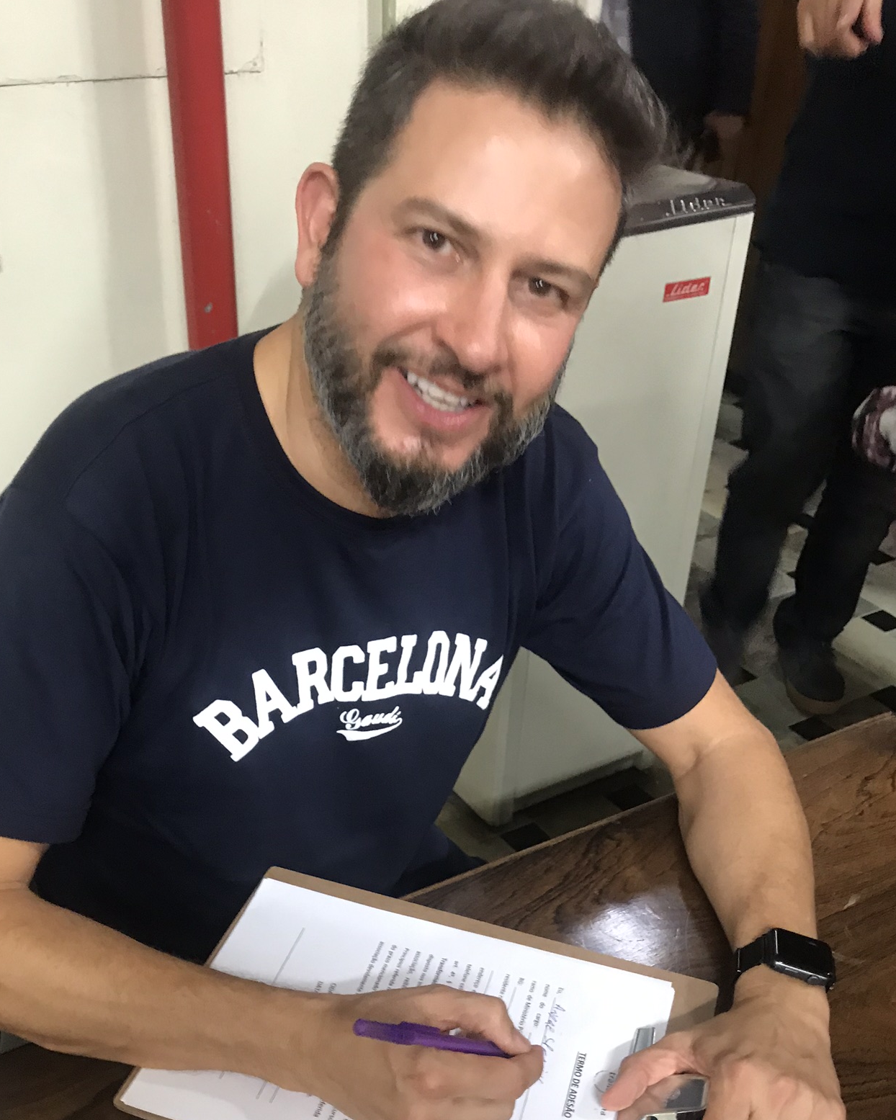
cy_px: 733
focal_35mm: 36
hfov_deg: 41.1
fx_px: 1193
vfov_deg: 49.5
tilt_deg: -33.3
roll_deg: -1.9
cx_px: 382
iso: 100
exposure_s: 1/13
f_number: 1.8
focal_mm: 3.99
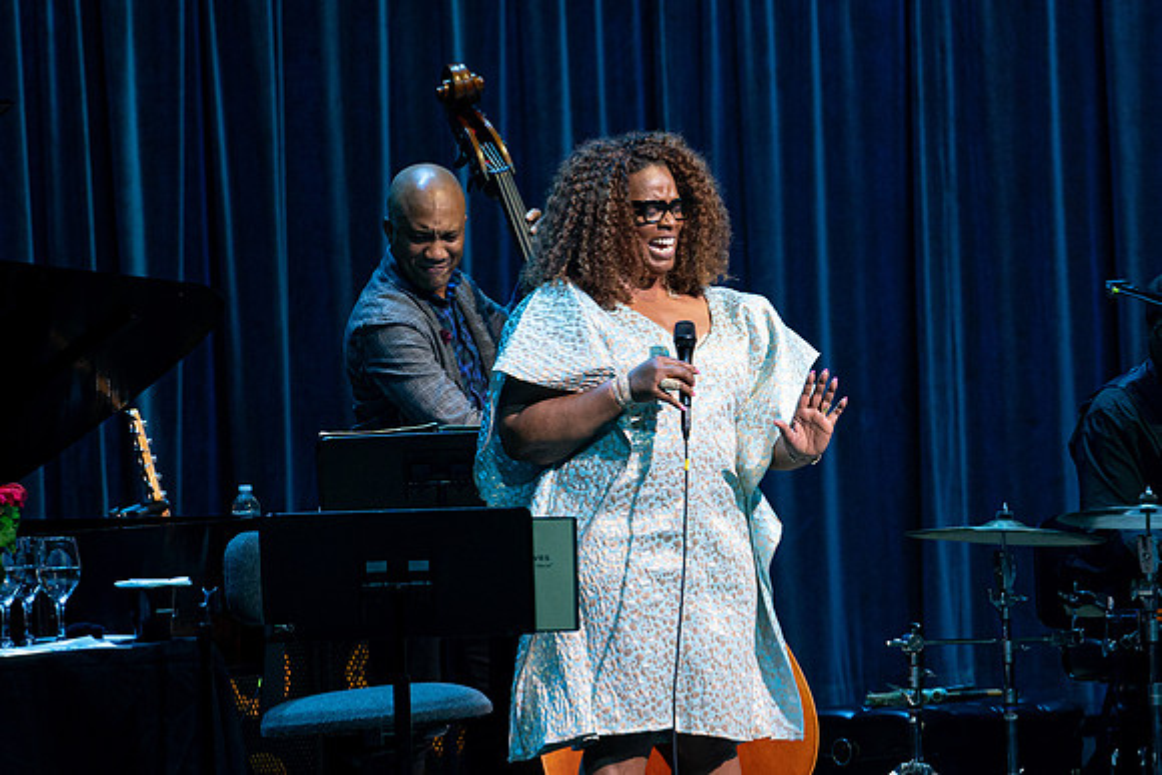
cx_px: 588
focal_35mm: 292
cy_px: 447
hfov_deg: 7.0
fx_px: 9436
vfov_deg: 4.7
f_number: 6.3
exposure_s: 1/250
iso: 2500
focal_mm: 184
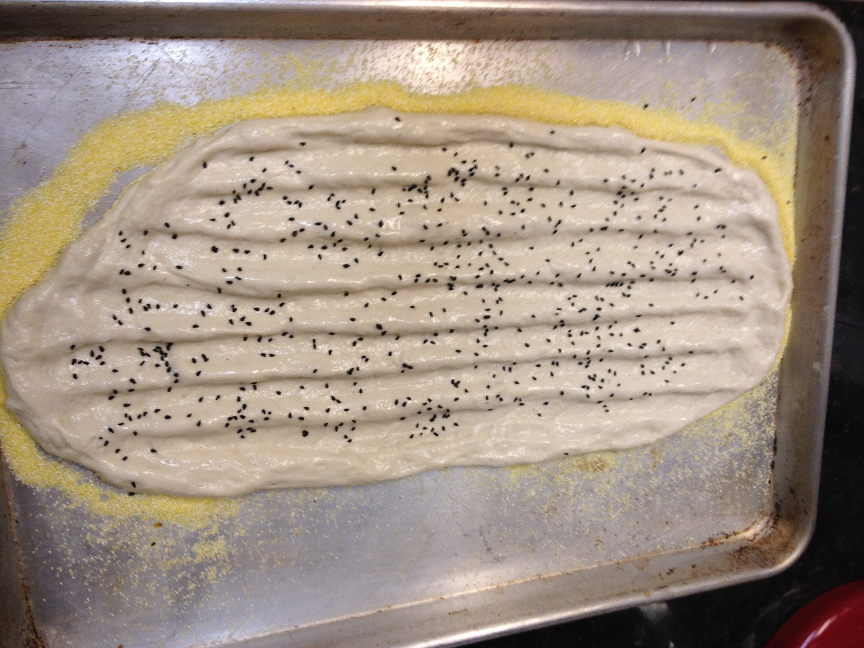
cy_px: 324
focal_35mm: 35
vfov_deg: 40.7
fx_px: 874
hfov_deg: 52.6
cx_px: 432
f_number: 2.4
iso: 80
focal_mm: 4.28
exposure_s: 1/30
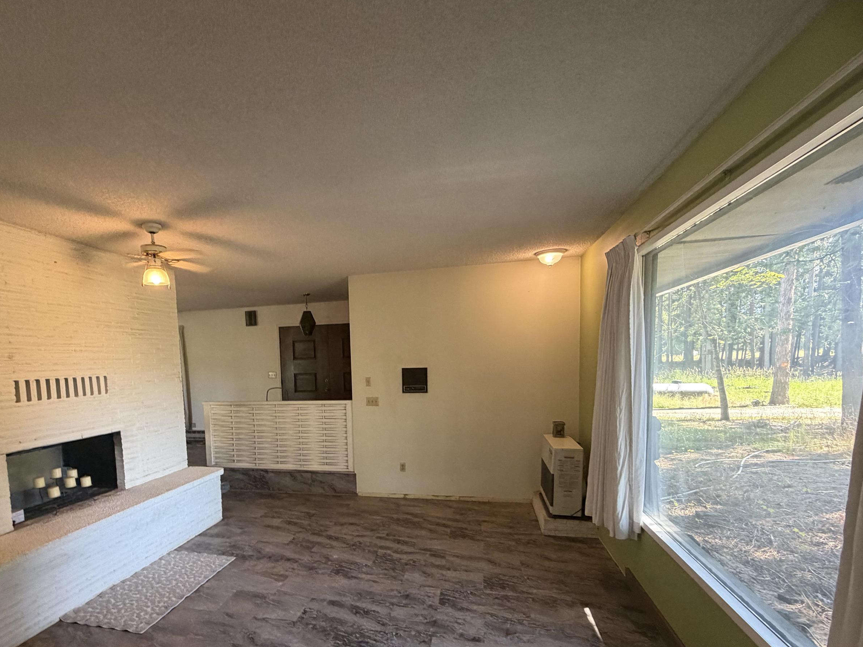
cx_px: 367
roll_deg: +2.4
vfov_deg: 70.5
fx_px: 449
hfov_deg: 87.1
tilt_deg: -4.8
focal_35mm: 18
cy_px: 401
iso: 320
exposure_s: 1/60
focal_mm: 2.22
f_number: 2.2
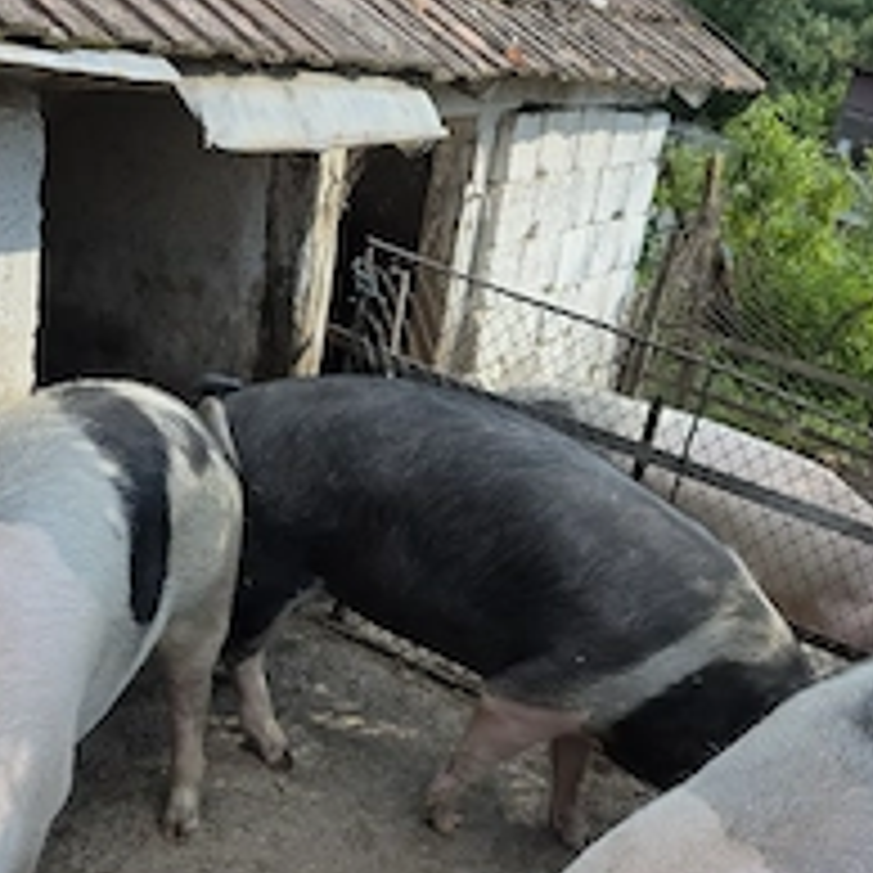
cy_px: 508
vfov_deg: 39.9
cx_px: 518
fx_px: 1198
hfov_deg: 39.9
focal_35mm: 42
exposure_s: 1/3059
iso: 80
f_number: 1.7
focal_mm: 6.3
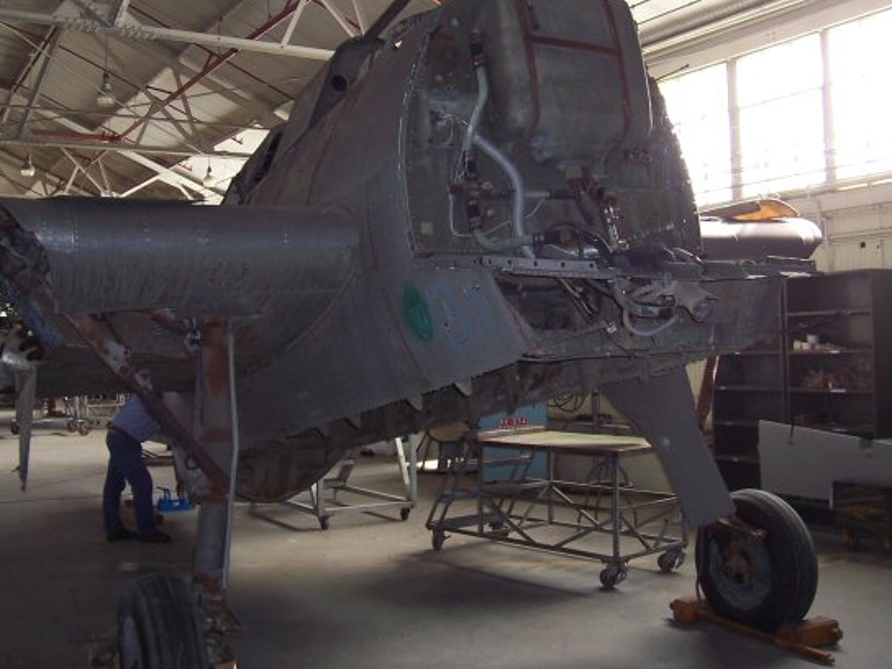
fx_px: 1031
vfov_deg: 35.9
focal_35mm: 40
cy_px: 284
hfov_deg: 46.8
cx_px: 428
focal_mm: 5.6
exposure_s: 1/60
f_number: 2.7
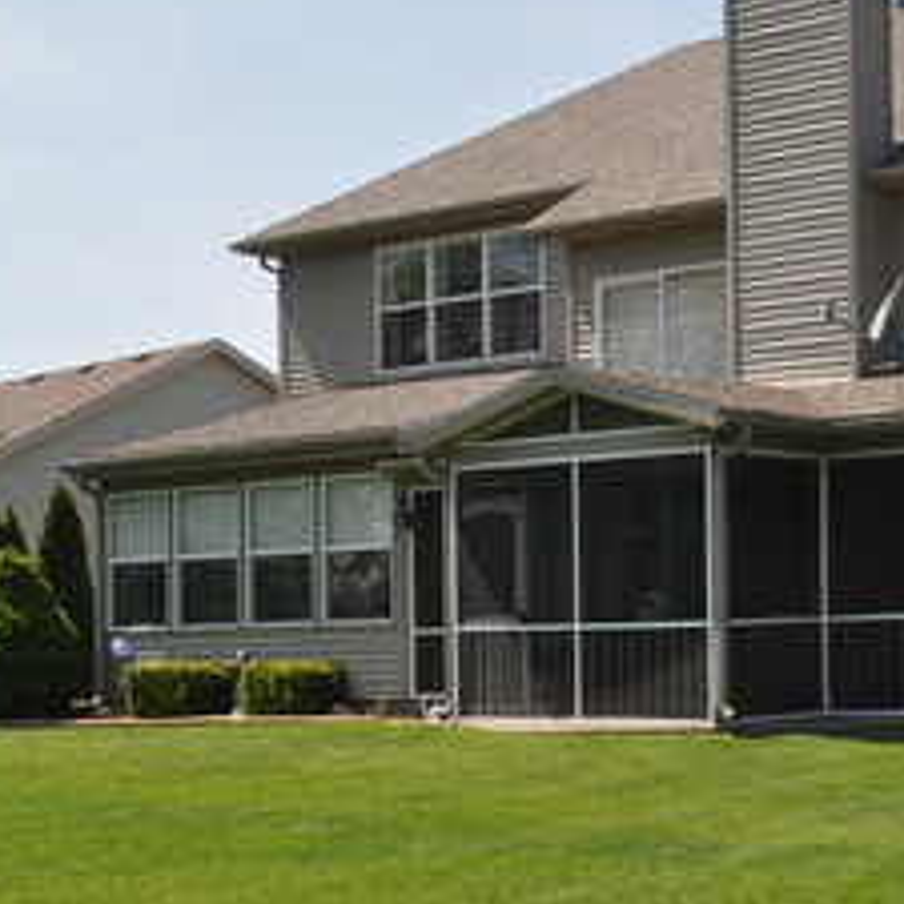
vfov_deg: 19.8
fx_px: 2570
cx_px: 719
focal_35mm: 87
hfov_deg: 19.7
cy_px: 701
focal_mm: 24
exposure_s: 1/200
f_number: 11
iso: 200
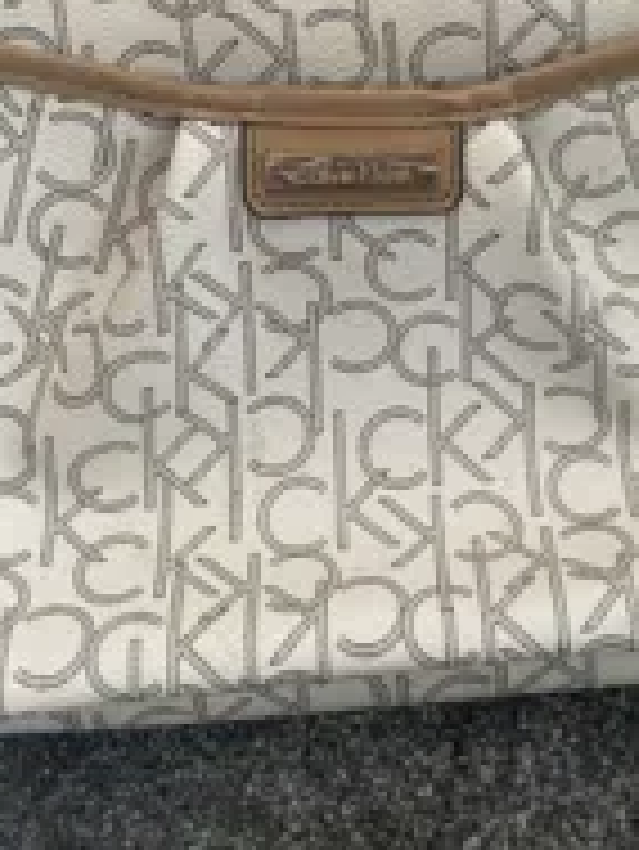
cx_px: 382
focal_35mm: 55
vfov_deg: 33.9
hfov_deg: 26.5
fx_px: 1352
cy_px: 166
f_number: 1.6
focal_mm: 4.2
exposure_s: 1/60
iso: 250
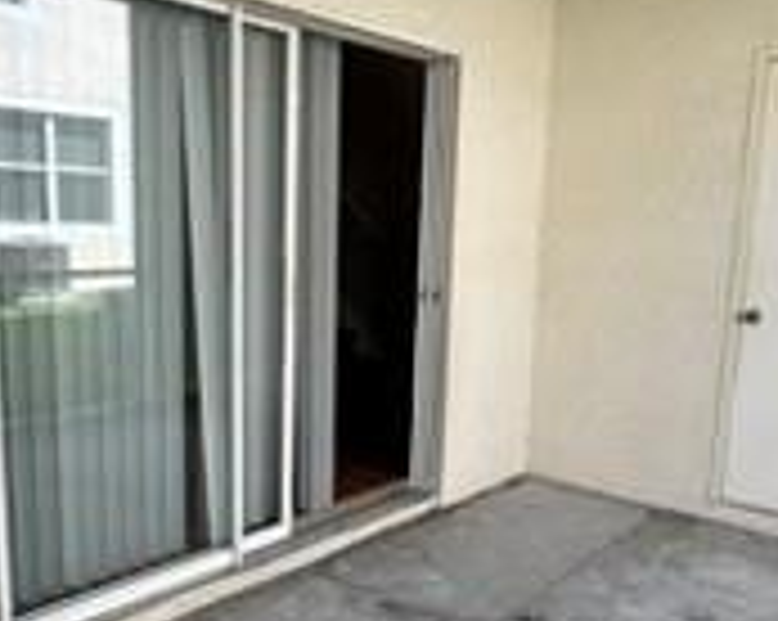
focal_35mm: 38
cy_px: 382
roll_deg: -2.3
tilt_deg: -11.7
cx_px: 423
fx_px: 874
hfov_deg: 47.9
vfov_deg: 38.9
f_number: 2.2
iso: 40
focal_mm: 2.22
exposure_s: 1/190
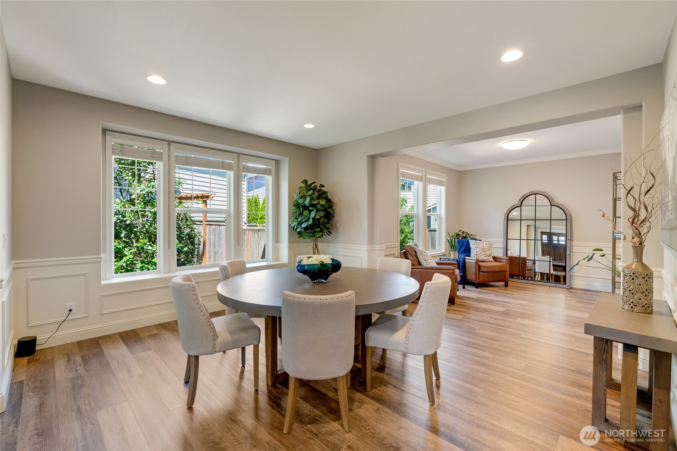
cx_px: 338
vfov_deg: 73.7
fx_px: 301
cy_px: 226
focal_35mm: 16
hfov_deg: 96.7
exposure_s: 1/250
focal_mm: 16
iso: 400
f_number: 9
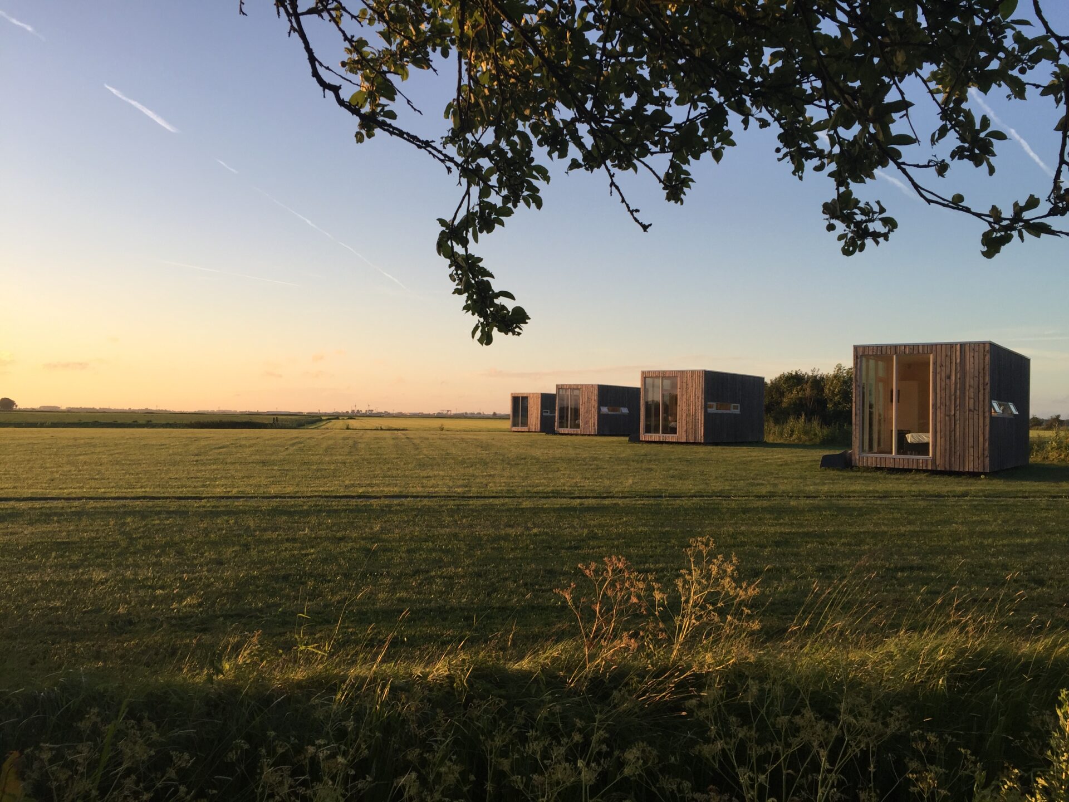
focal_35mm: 29
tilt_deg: +1.4
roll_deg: -1.6
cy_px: 401
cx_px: 534
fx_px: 896
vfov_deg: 48.2
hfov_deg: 61.7
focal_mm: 4.15
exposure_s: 1/507
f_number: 2.2
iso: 32
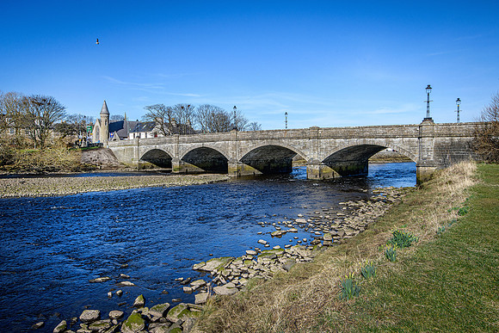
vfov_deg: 49.6
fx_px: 360
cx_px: 250
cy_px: 166
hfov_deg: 69.4
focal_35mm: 26
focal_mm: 26
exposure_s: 1/640
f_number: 13
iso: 400
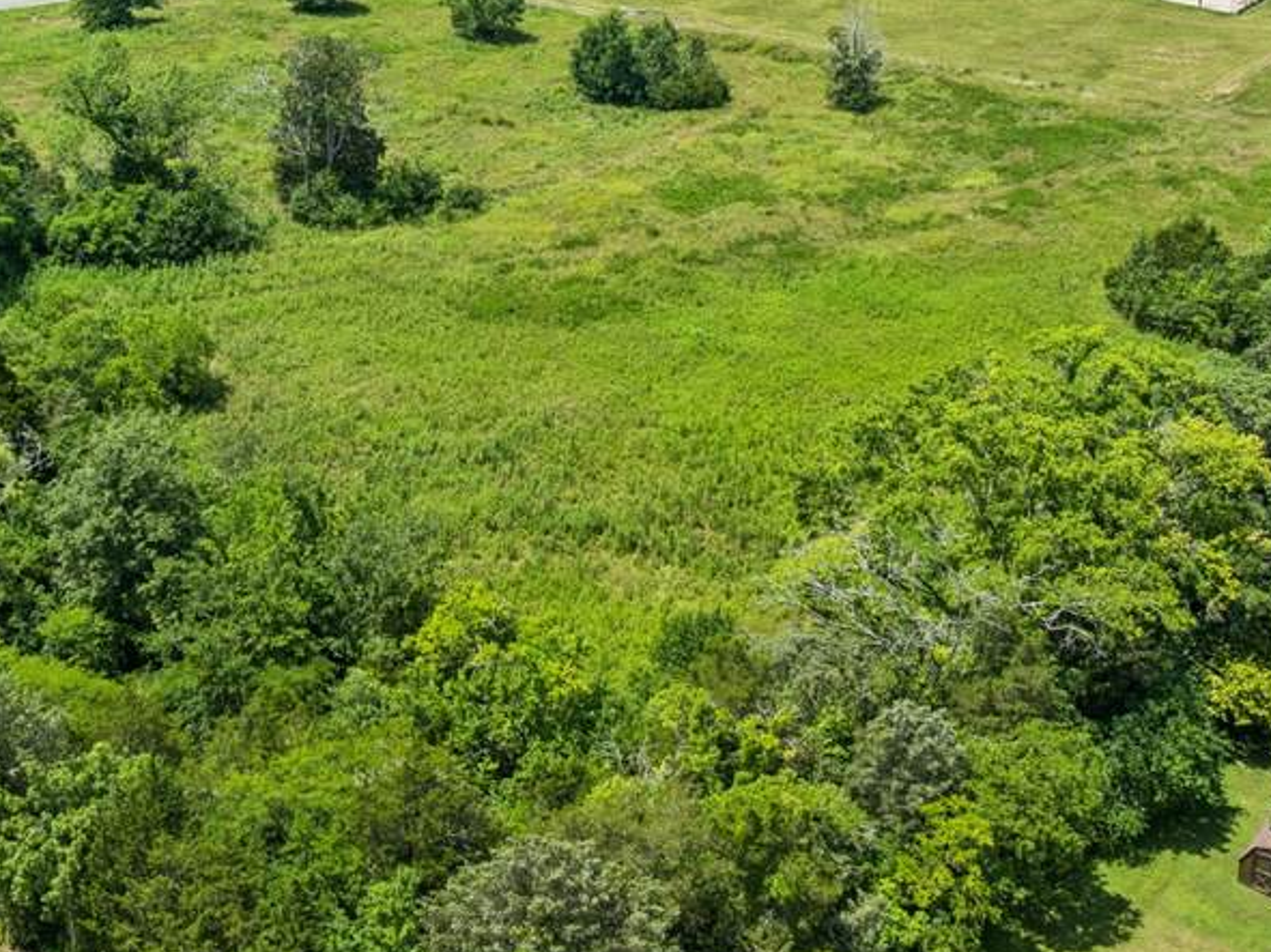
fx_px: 1909
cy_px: 154
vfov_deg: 27.3
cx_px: 542
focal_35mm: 52
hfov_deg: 36.8
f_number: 2.8
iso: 110
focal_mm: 12.29
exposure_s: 1/2000
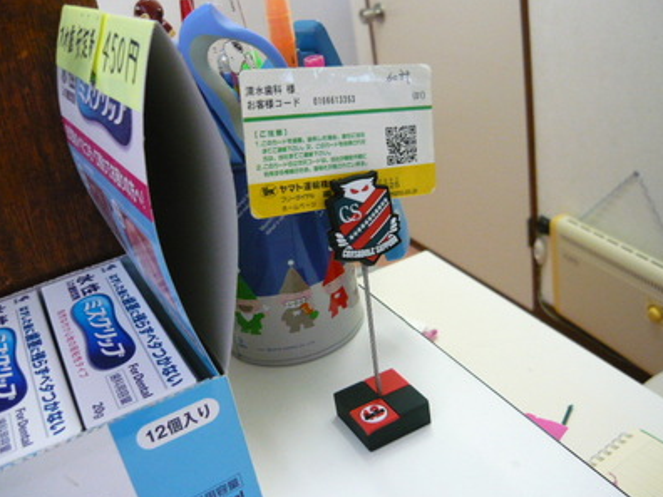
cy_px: 245
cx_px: 332
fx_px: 670
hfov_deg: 52.6
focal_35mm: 35
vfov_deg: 40.7
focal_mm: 5.5
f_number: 2.8
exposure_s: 1/25
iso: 400
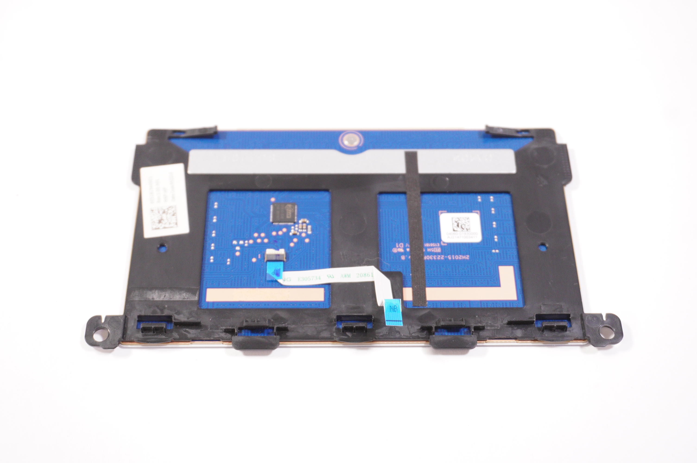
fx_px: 958
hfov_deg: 40.0
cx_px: 348
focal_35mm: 50
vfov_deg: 27.2
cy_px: 232
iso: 1250
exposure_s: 1/200
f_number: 5.6
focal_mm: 33
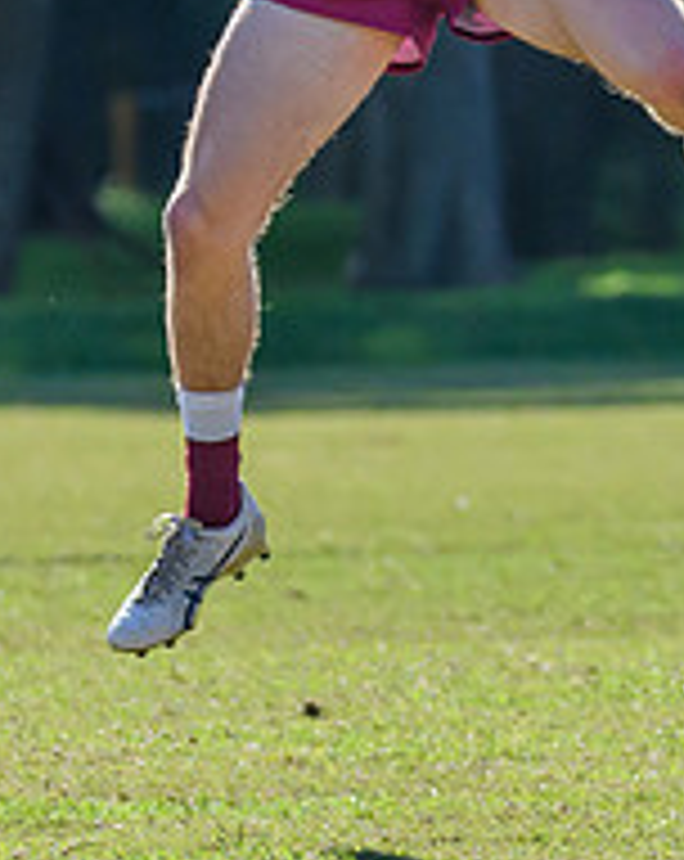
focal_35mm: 1165
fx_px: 29575
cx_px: 550
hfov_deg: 1.3
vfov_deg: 1.7
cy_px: -99
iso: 800
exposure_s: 1/1600
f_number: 6.3
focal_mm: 220
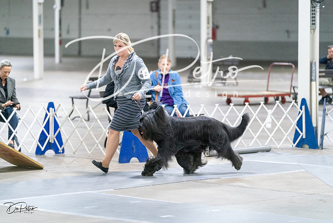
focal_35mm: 148
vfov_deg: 9.3
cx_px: 166
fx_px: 1369
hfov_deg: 13.9
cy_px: 112
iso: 6400
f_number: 2.8
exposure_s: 1/200
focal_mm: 148
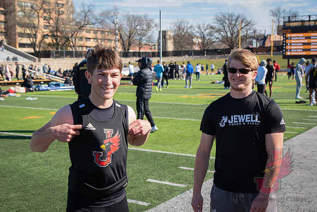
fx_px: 462
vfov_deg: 25.8
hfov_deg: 37.8
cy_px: 106
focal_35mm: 52
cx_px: 158
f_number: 3.5
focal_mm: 35
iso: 250
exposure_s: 1/1600
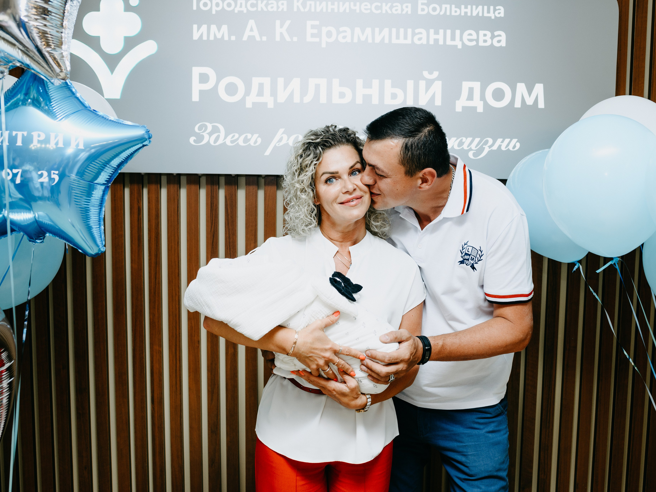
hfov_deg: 47.8
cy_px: 251
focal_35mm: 39
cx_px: 354
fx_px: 739
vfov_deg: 36.8
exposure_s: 1/160
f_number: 4
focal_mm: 35
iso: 200
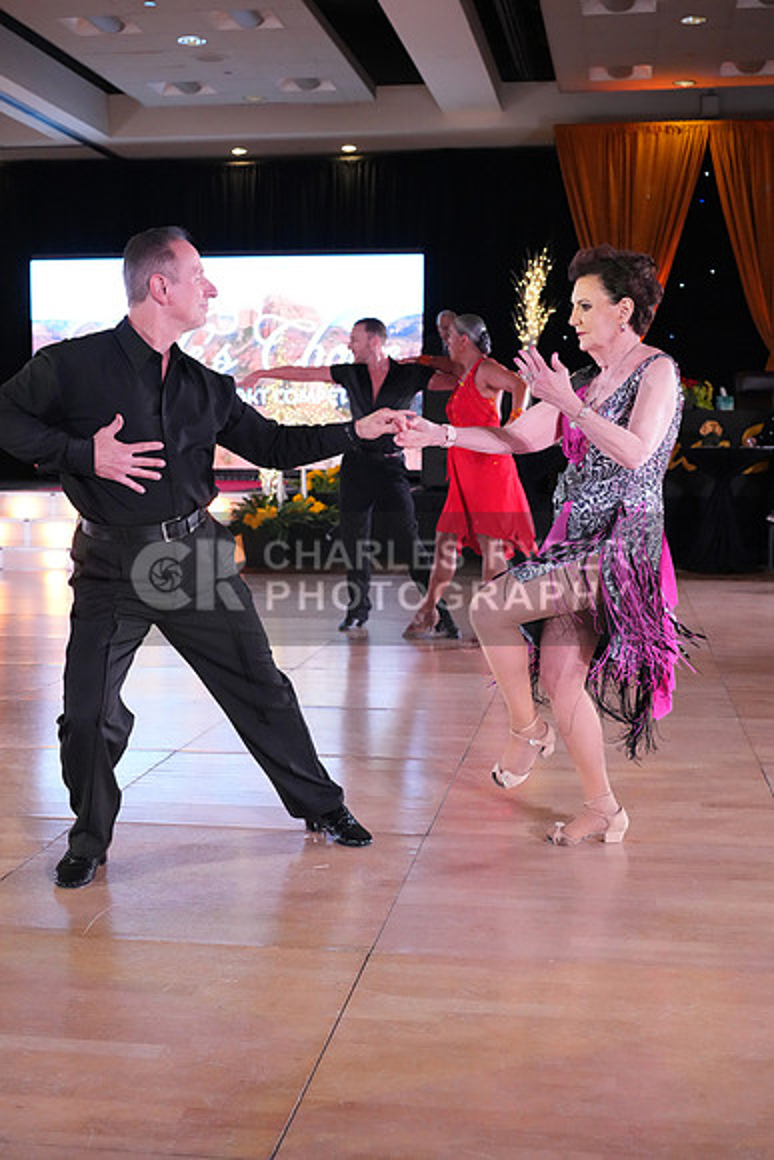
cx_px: 387
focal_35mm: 46
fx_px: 1482
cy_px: 580
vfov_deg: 42.7
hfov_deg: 29.3
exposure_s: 1/400
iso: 8000
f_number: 5.6
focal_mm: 46
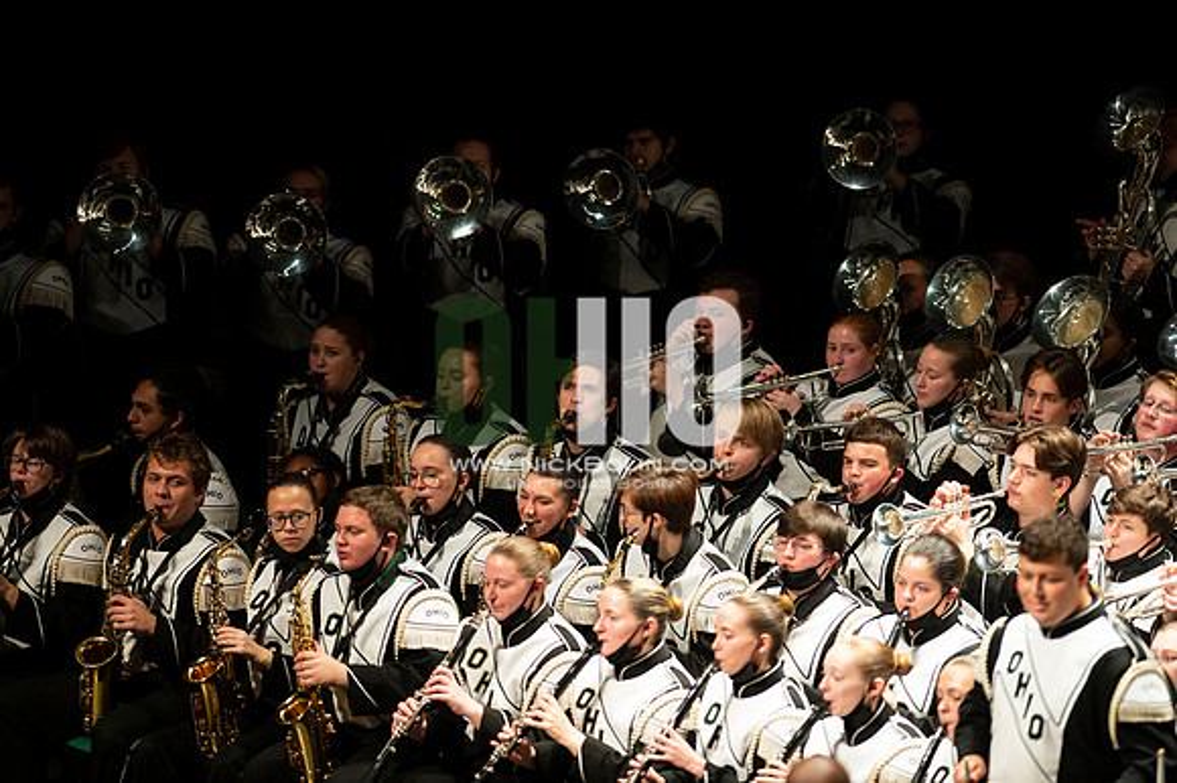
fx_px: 9802
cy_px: 392
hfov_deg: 6.9
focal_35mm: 300
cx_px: 588
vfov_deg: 4.6
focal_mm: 300
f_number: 2.8
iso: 3200
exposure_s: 1/500
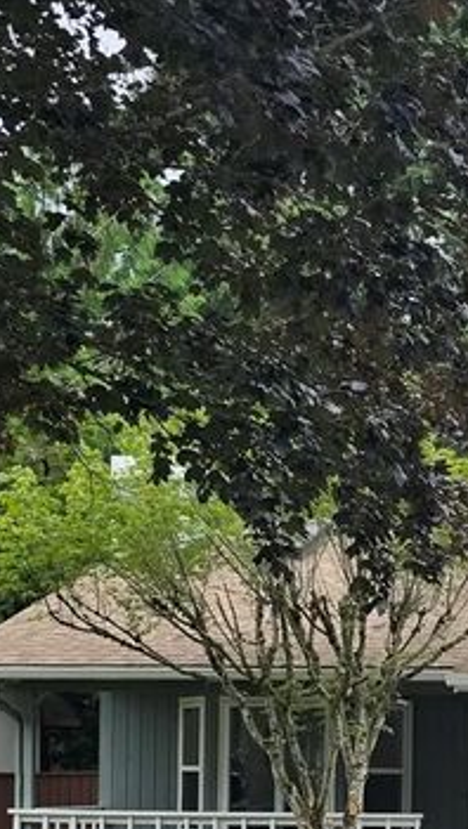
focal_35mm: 73
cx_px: 669
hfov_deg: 15.5
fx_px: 1607
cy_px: 789
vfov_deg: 27.6
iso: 12
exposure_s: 1/234
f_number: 1.7
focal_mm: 6.3
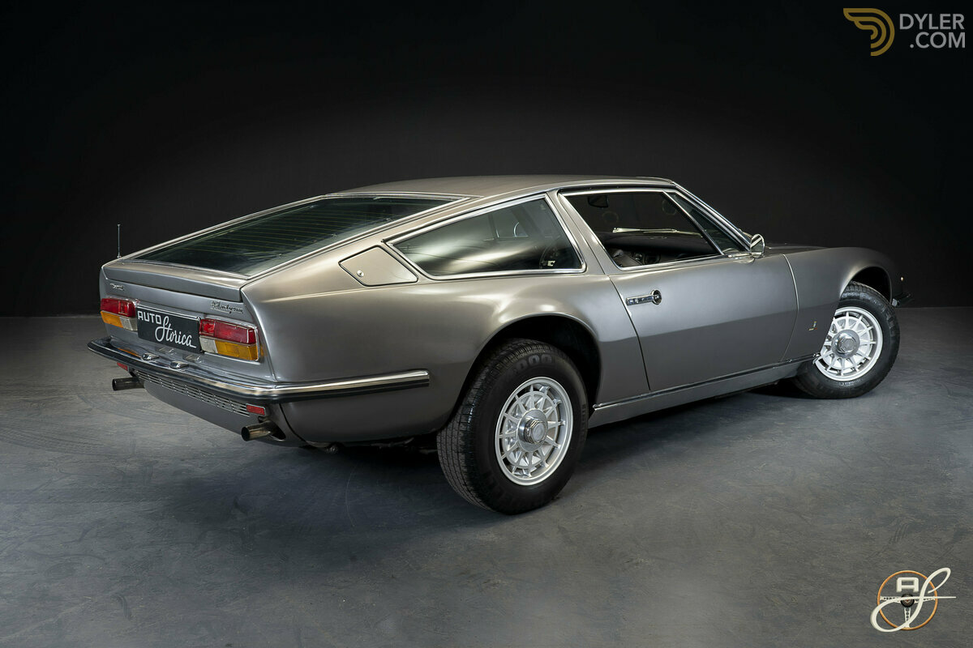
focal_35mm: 34
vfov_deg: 38.9
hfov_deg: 55.8
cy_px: 324
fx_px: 919
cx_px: 486
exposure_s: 1
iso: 250
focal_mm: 34
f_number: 11
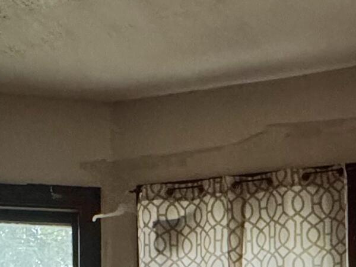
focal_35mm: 70
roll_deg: -0.1
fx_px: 720
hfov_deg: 27.1
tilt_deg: -4.7
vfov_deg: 17.3
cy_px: 473
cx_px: 297
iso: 400
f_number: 2.2
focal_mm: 2.22
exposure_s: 1/60
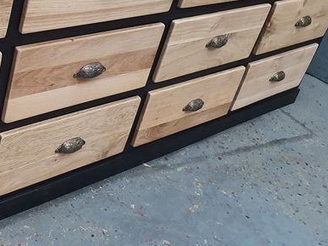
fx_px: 512
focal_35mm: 54
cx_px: 19
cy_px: 26
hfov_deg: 33.2
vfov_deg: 26.2
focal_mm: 4.32
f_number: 2.4
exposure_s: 1/100
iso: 320
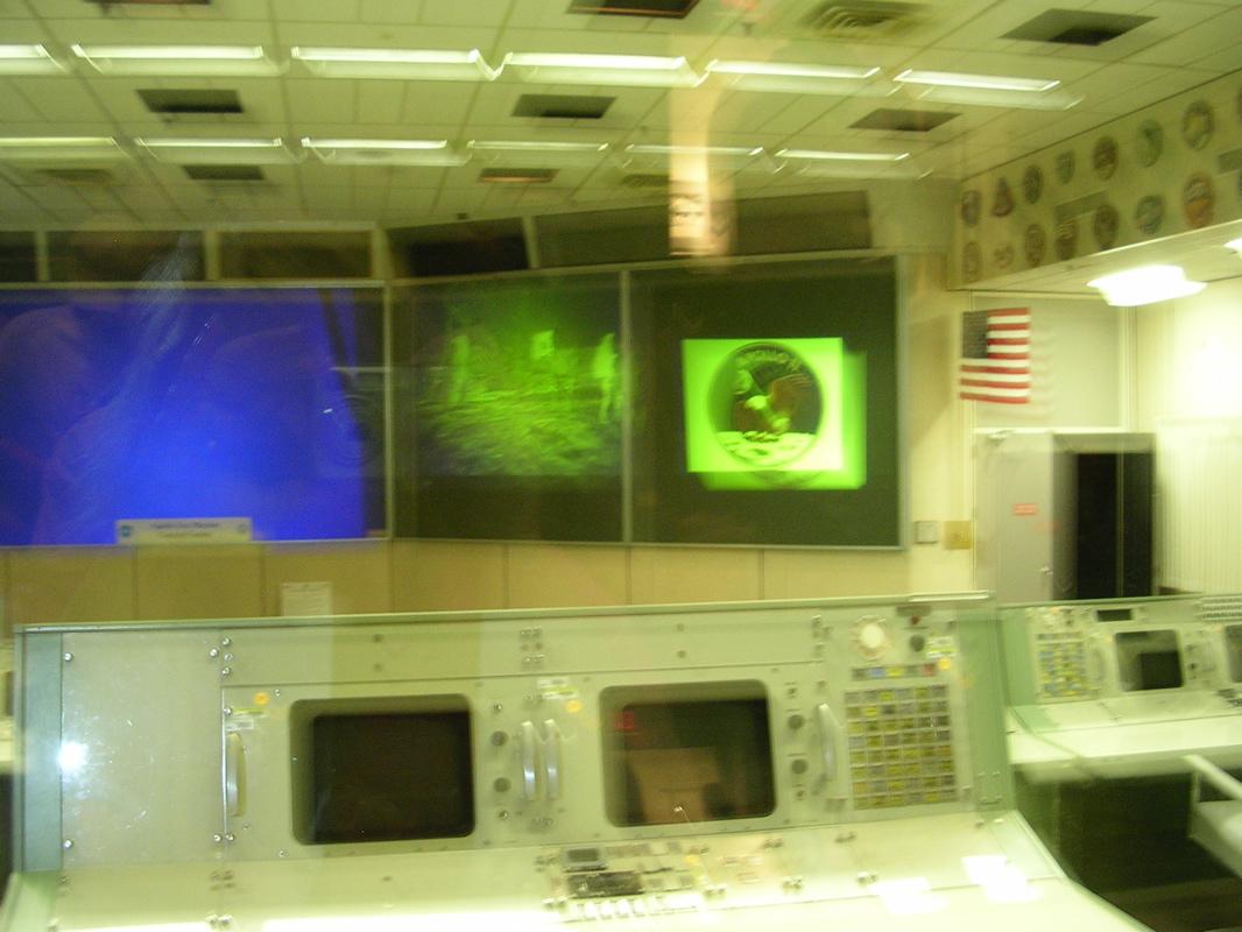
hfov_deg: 49.0
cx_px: 621
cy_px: 466
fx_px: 1364
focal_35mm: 38
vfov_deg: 37.7
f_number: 2.8
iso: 100
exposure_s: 1/1.8
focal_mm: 5.8
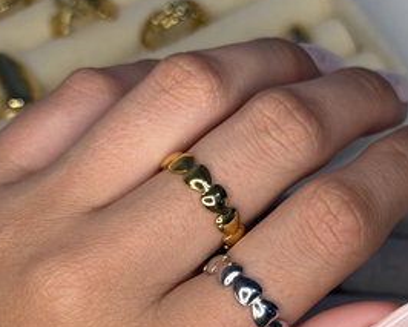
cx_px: 160
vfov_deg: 16.3
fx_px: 1135
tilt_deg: -61.4
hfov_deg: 20.3
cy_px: 239
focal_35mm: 94
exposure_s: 1/103
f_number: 1.78
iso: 80
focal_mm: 6.76
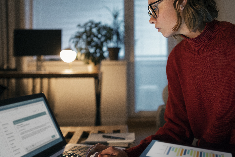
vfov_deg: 33.4
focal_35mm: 40
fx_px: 261
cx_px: 125
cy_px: 87
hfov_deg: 48.4
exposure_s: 1/100
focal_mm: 31
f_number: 2
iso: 1600
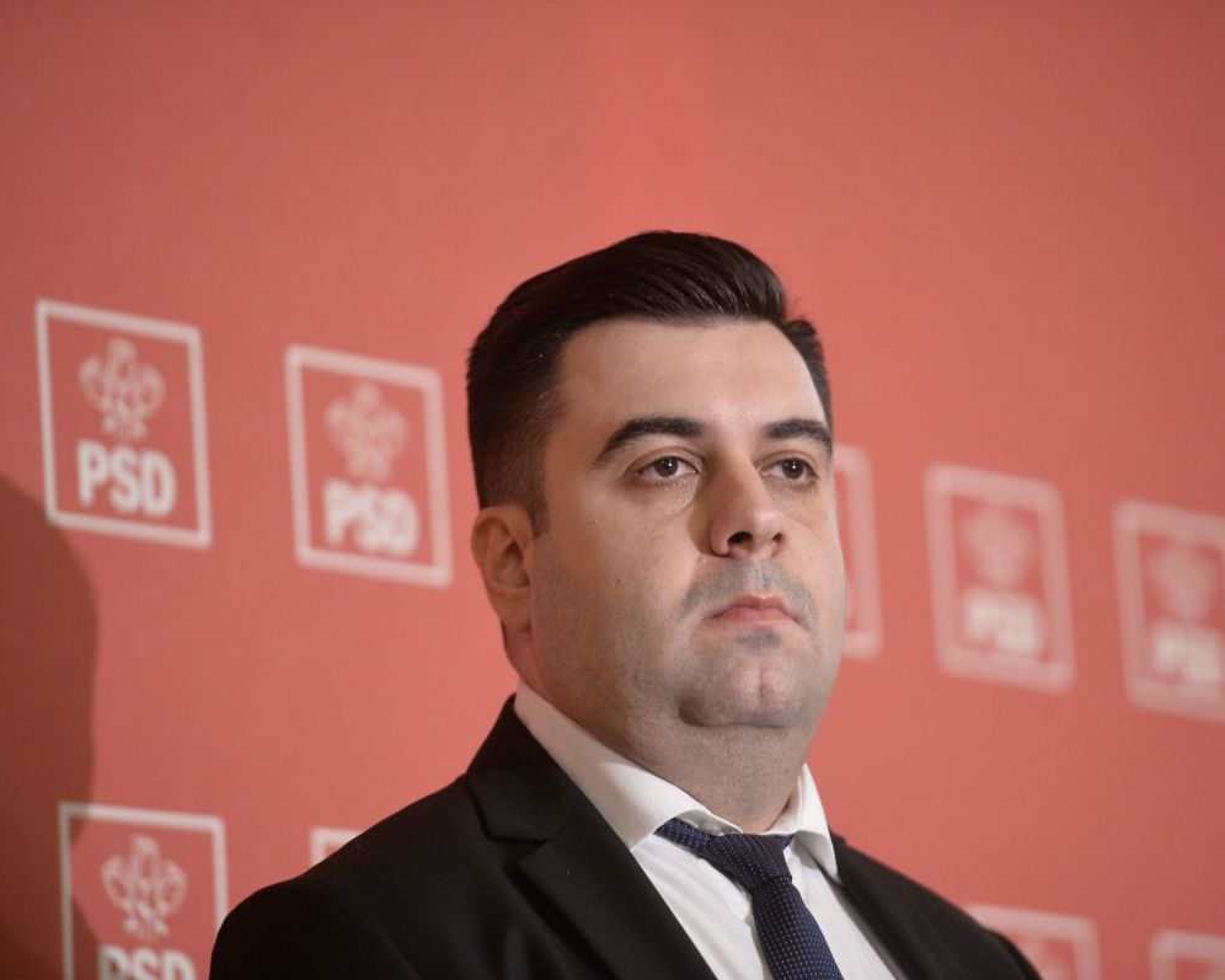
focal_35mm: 226
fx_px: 8194
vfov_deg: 6.8
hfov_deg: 8.5
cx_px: 694
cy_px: 490
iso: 4000
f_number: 2.8
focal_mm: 200
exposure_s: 1/100
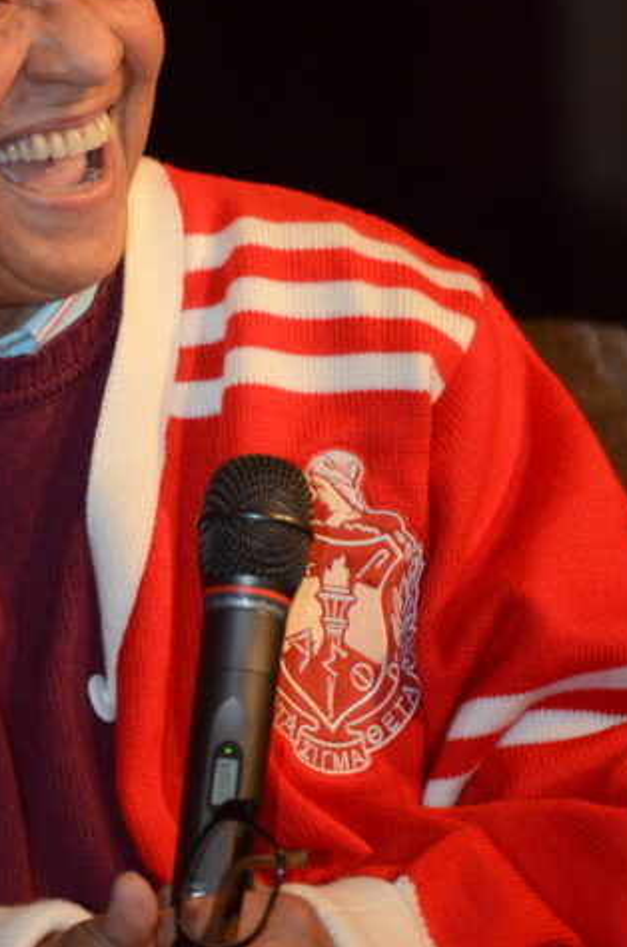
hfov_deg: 2.1
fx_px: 17002
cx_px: 84
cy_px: 182
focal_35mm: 648
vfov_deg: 3.2
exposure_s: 1/250
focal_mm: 200
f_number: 2.8
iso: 1600
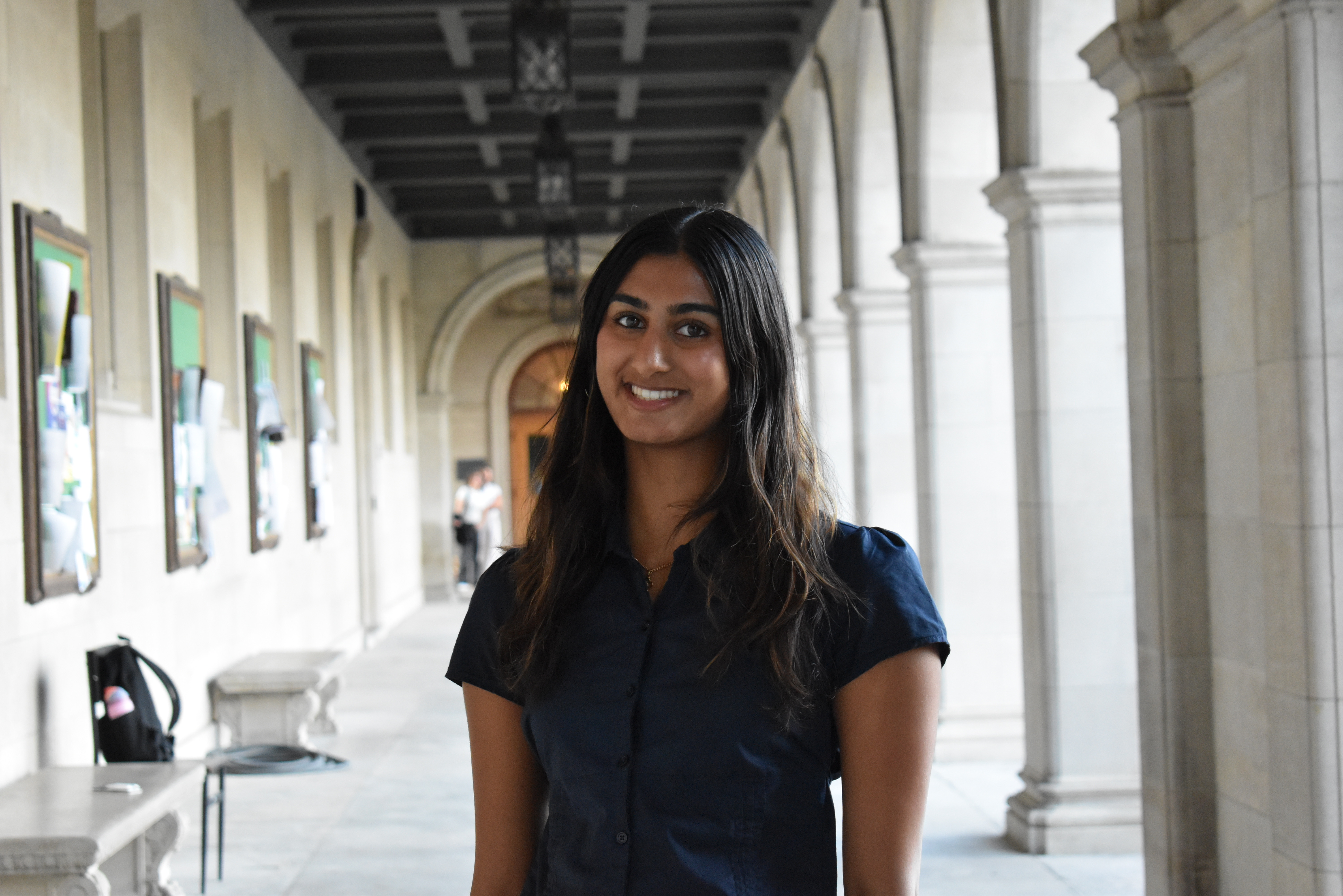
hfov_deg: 24.6
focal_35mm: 82
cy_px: 448
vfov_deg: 16.6
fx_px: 3077
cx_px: 672
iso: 3200
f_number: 5.6
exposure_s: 1/250
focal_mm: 55
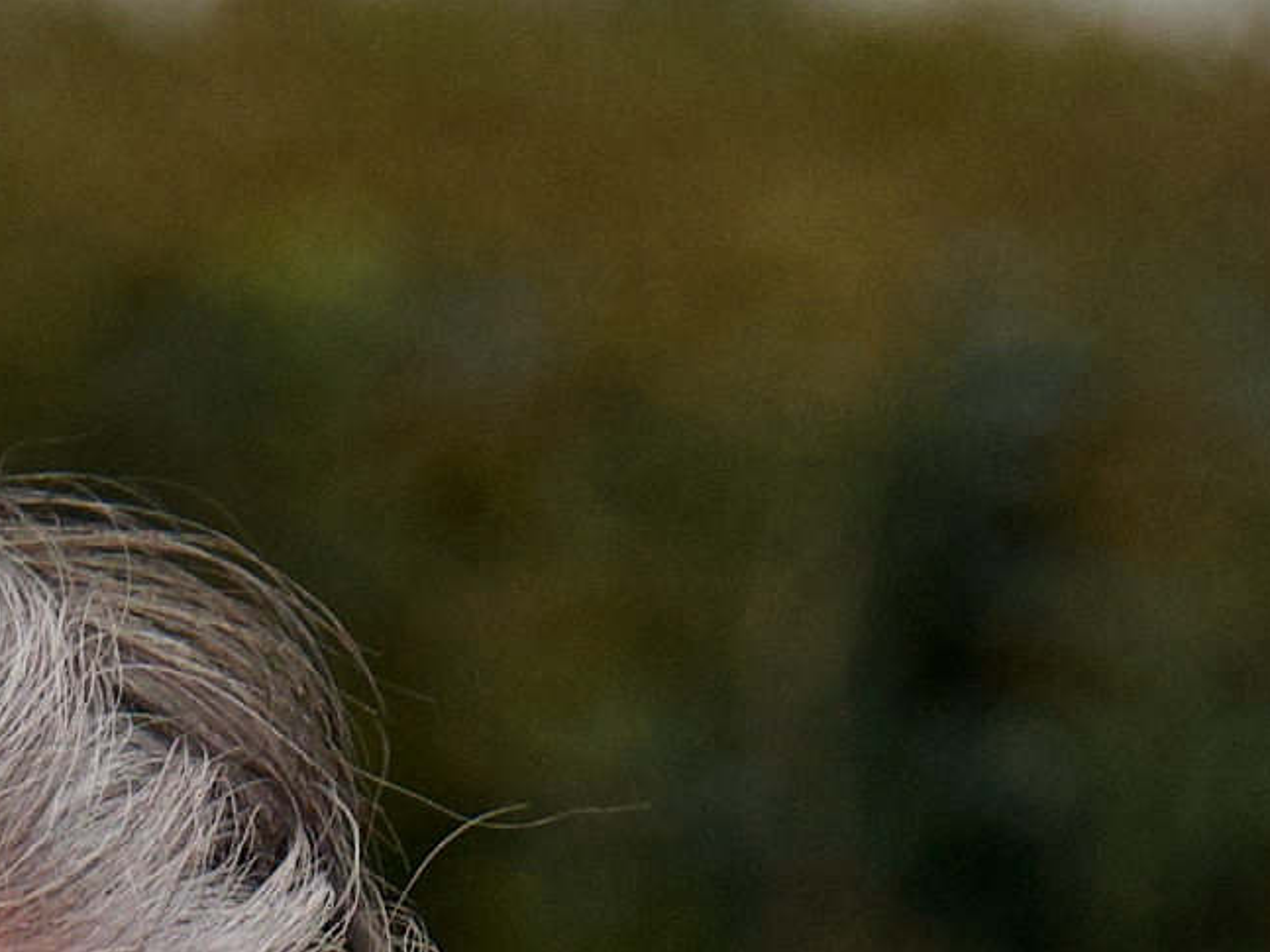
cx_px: -804
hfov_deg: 2.0
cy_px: 2717
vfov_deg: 1.5
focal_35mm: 982
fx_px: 36021
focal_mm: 84
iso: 200
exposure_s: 1/320
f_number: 5.4
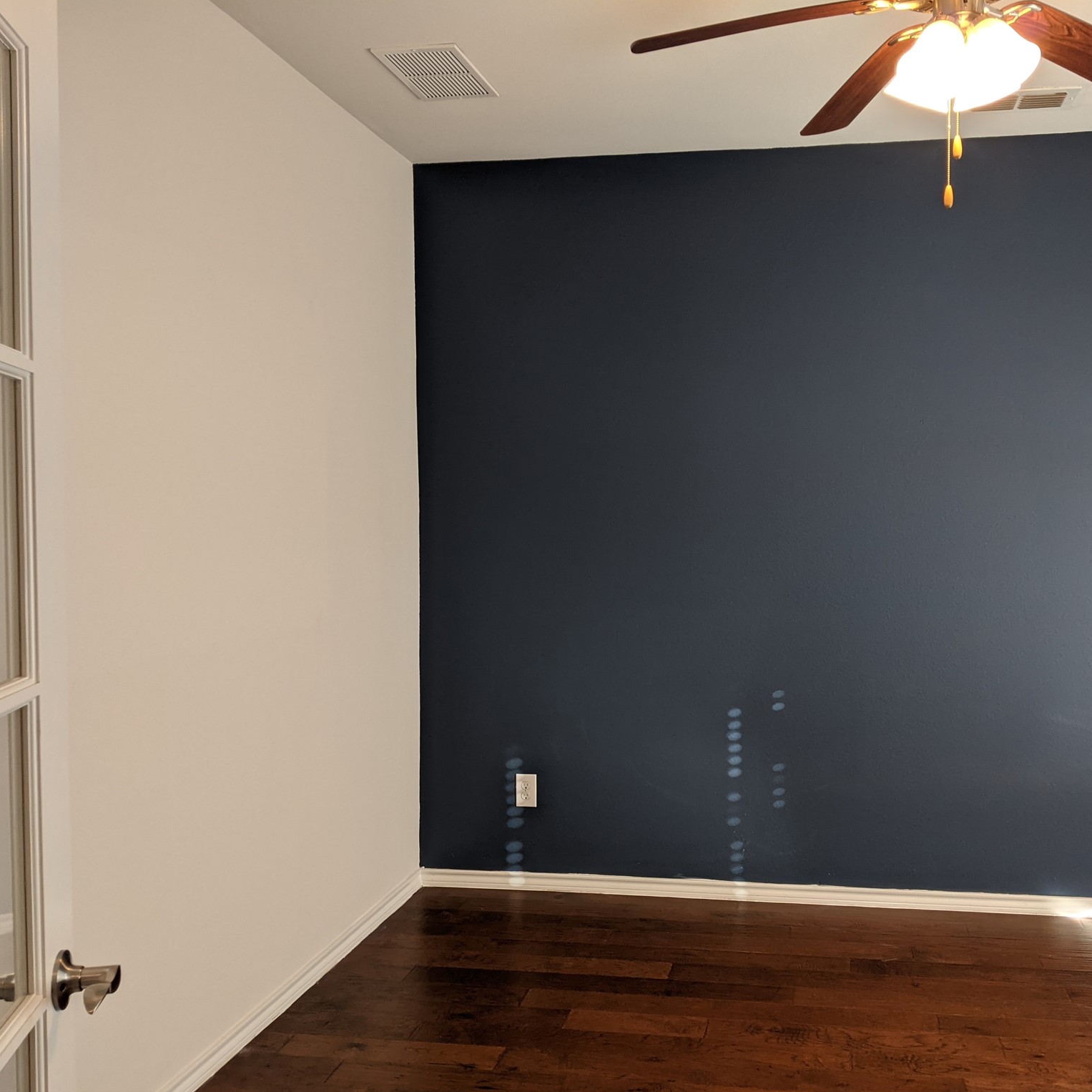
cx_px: 671
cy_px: 544
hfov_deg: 50.7
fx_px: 1142
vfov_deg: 51.1
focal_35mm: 32
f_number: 1.8
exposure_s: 1/121
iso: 116
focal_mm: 4.44
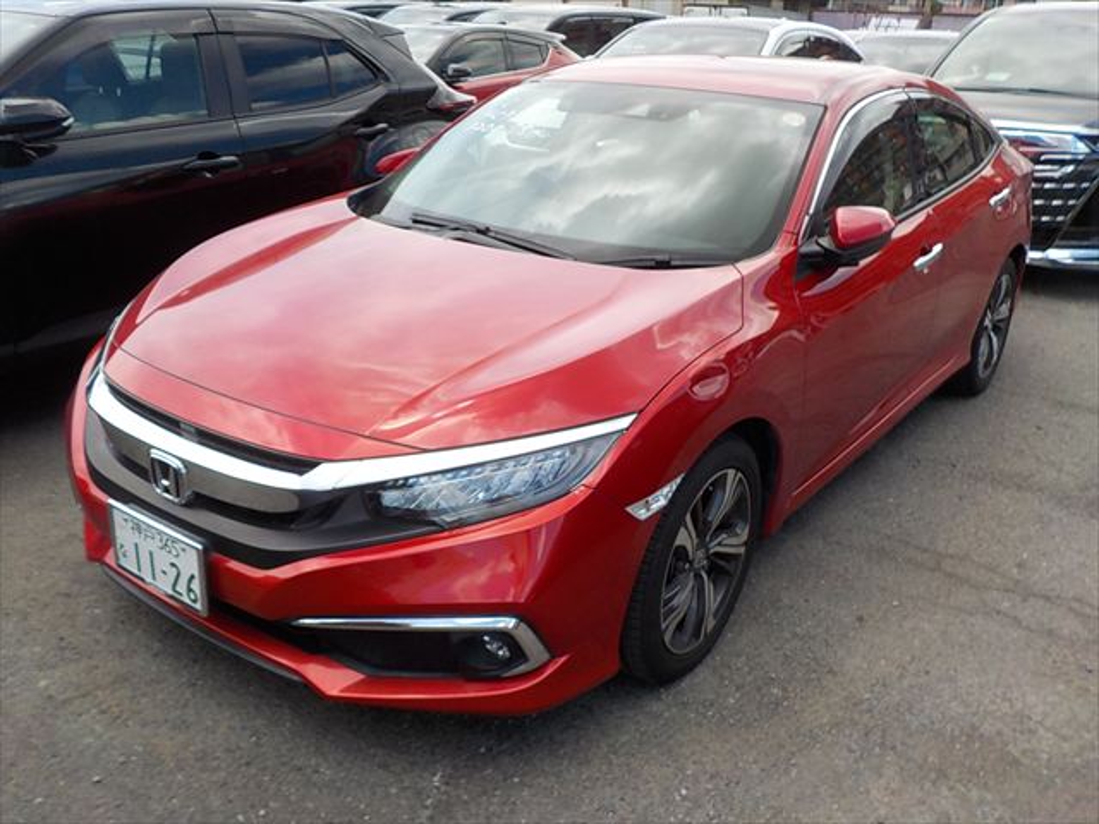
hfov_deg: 60.0
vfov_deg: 46.8
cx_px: 550
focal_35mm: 30
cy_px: 412
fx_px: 952
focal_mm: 4.1
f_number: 3.3
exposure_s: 1/500
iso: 125
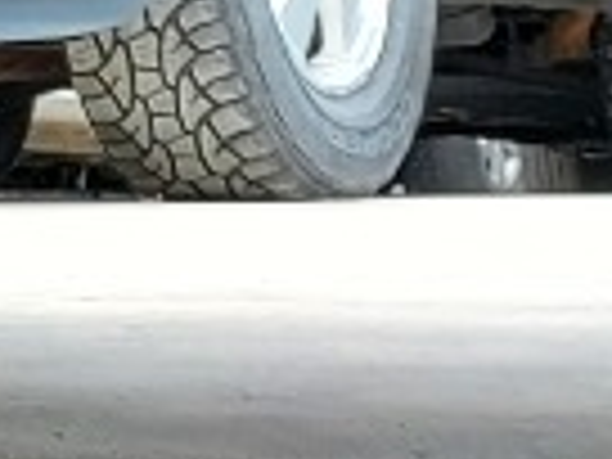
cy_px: -14
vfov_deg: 8.2
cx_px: -819
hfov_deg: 9.7
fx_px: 3200
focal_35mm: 181
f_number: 1.8
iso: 80
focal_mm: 4.6
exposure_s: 1/60
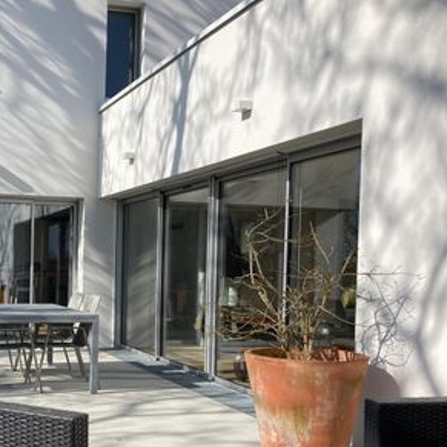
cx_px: 66
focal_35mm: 51
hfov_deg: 32.1
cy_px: 281
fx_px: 745
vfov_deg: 33.2
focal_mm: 3.99
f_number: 1.8
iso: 20
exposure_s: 1/2404
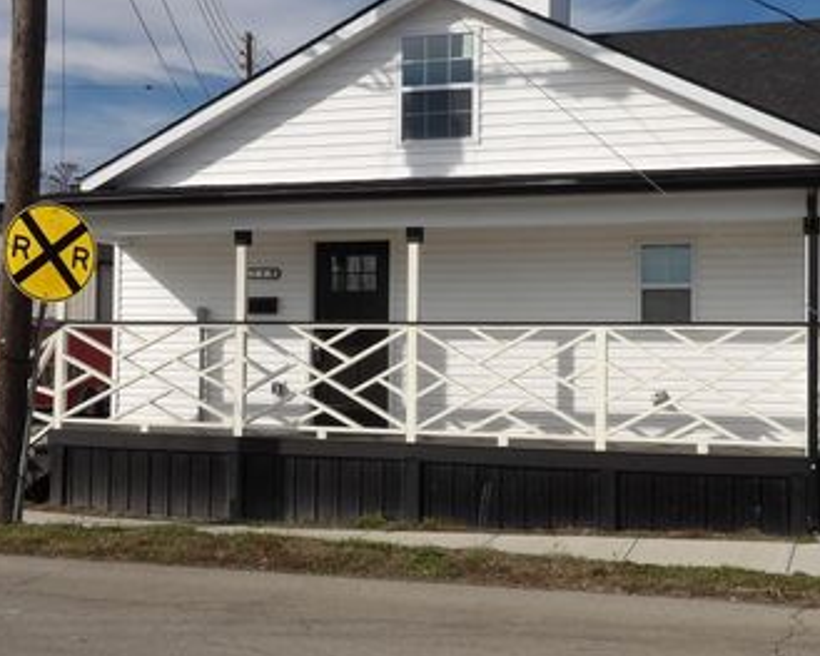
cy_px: 326
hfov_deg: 38.1
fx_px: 1189
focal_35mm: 49
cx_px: 411
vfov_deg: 30.8
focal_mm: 5.9
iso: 100
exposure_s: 1/682
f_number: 5
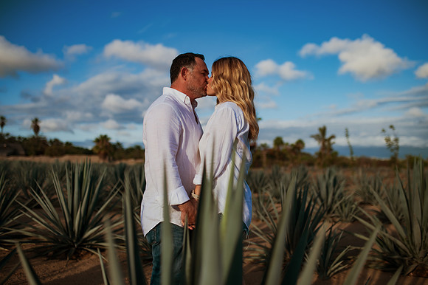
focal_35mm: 35
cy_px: 142
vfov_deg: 37.8
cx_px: 214
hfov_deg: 54.5
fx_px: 416
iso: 100
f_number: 1.8
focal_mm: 35
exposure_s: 1/4000
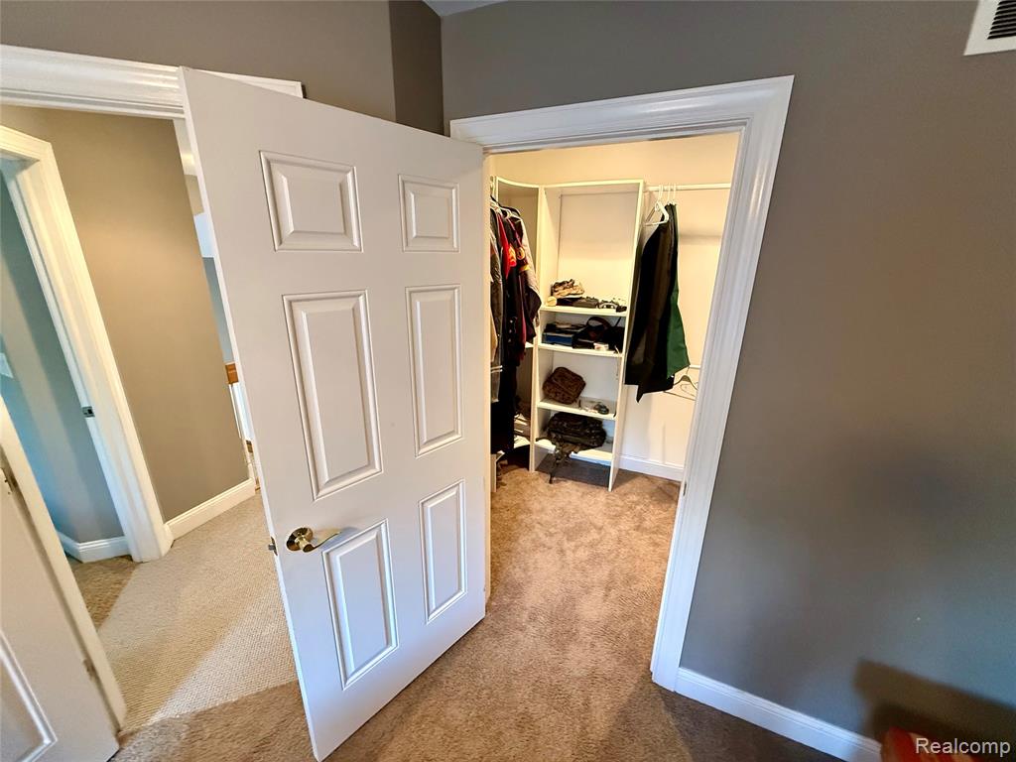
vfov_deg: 85.7
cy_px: 381
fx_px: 411
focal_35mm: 14
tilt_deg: -17.3
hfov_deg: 102.1
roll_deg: -1.1
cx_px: 508
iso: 640
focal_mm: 2.22
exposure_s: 1/60
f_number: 2.2
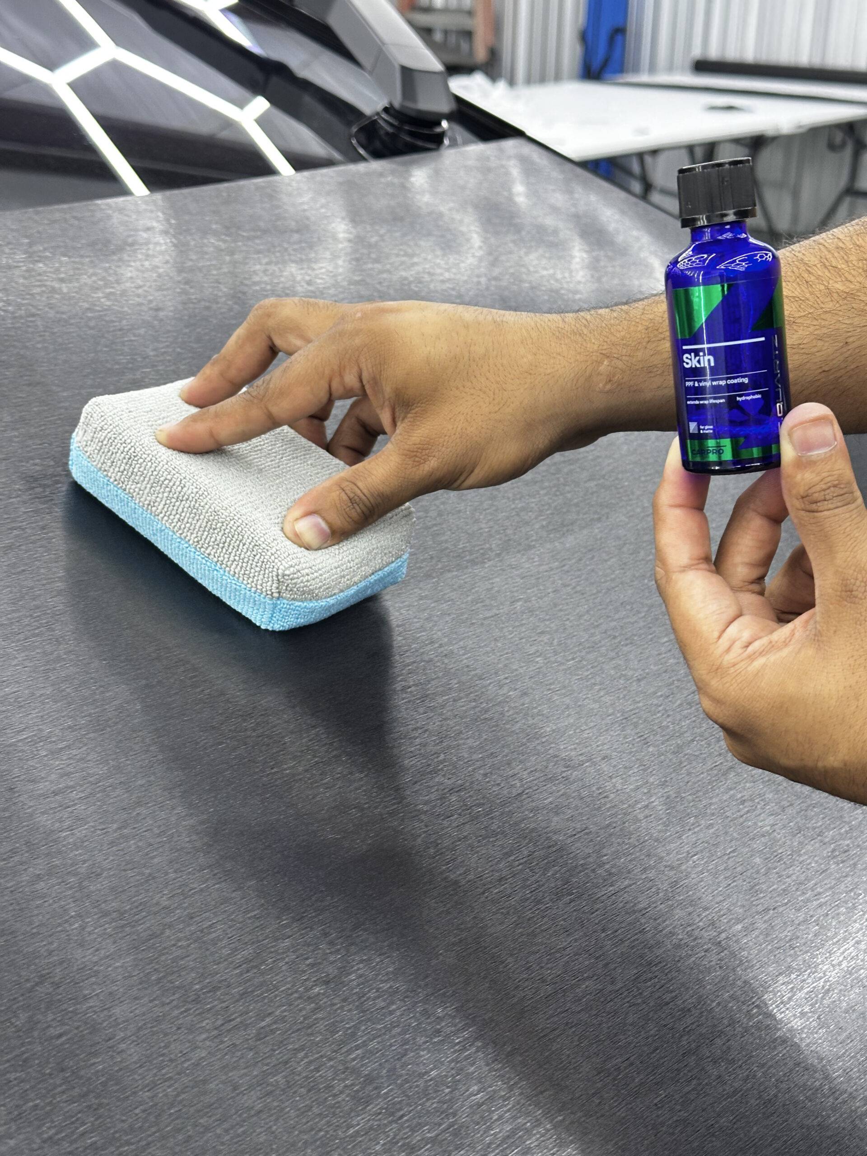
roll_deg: -2.9
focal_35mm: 48
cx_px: 434
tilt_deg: -20.0
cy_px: 578
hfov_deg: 30.3
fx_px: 1603
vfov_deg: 39.7
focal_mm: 6.86
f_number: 1.78
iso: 100
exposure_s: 1/60
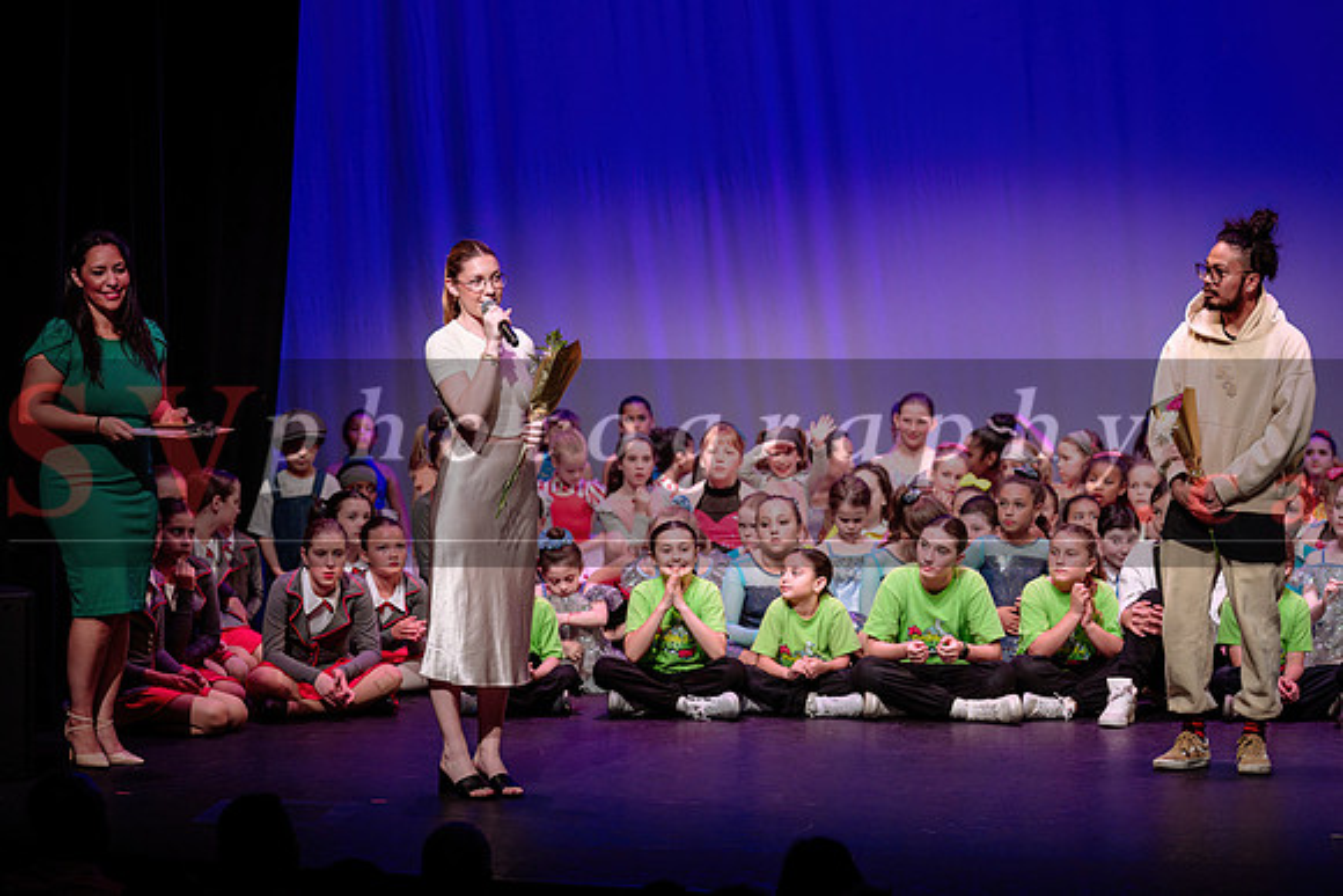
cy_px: 469
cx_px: 640
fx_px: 4881
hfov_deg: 15.7
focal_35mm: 131
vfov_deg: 10.5
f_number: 4
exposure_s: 1/250
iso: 1000
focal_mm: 125
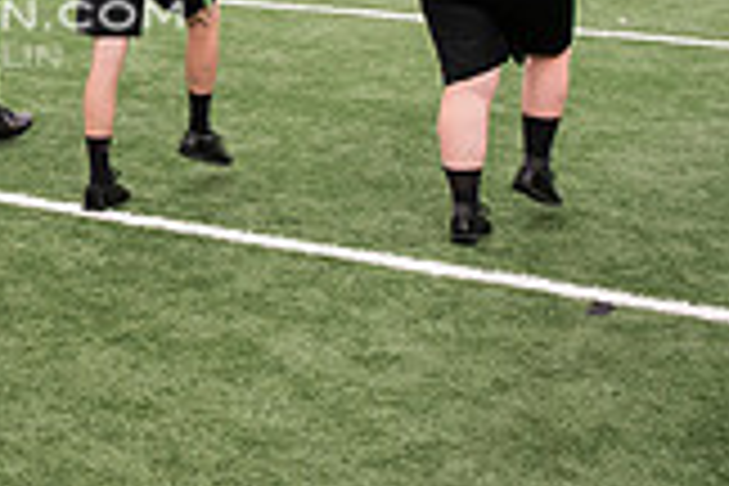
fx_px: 1741
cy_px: -146
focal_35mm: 86
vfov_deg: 15.2
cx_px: -126
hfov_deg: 22.0
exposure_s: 1/100
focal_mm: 24
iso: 3200
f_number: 3.2
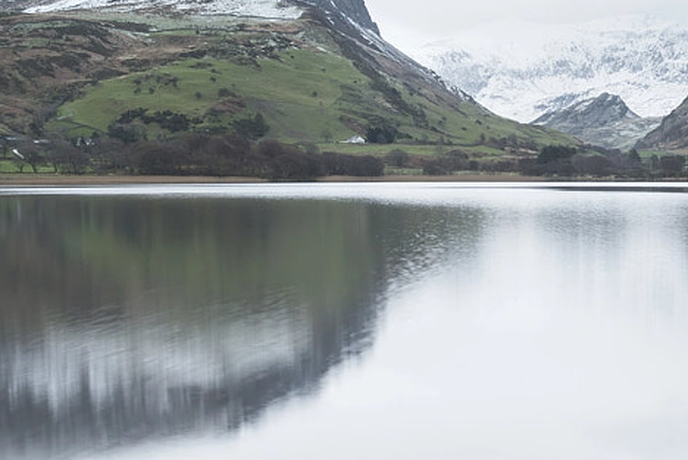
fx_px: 1569
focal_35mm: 82
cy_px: 479
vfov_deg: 16.3
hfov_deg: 23.7
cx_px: 679
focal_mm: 24
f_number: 16
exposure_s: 4
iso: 200
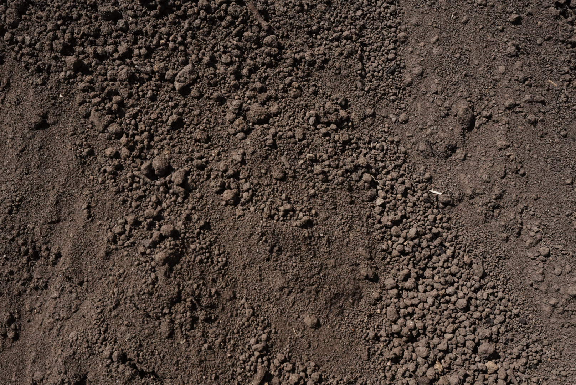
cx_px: 288
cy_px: 192
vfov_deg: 33.1
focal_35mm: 40
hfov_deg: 47.9
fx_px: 648
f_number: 10
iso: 1250
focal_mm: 27
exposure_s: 1/3200
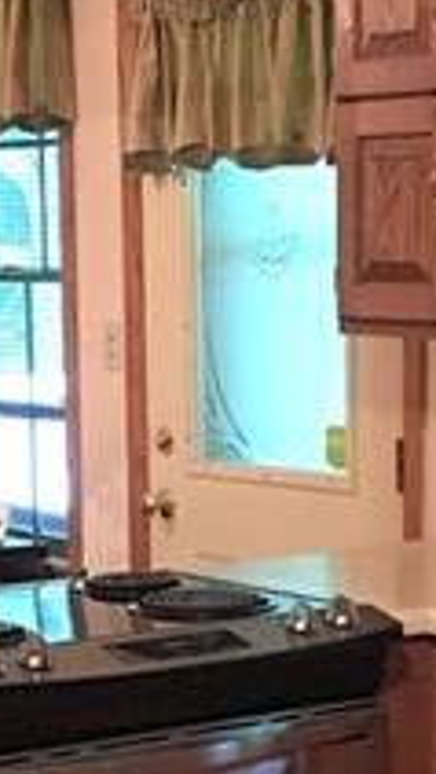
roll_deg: +0.4
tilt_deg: -11.0
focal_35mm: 115
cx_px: 227
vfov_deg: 18.3
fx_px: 2359
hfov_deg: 10.6
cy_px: 723
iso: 80
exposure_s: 1/4
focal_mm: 4.15
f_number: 2.2
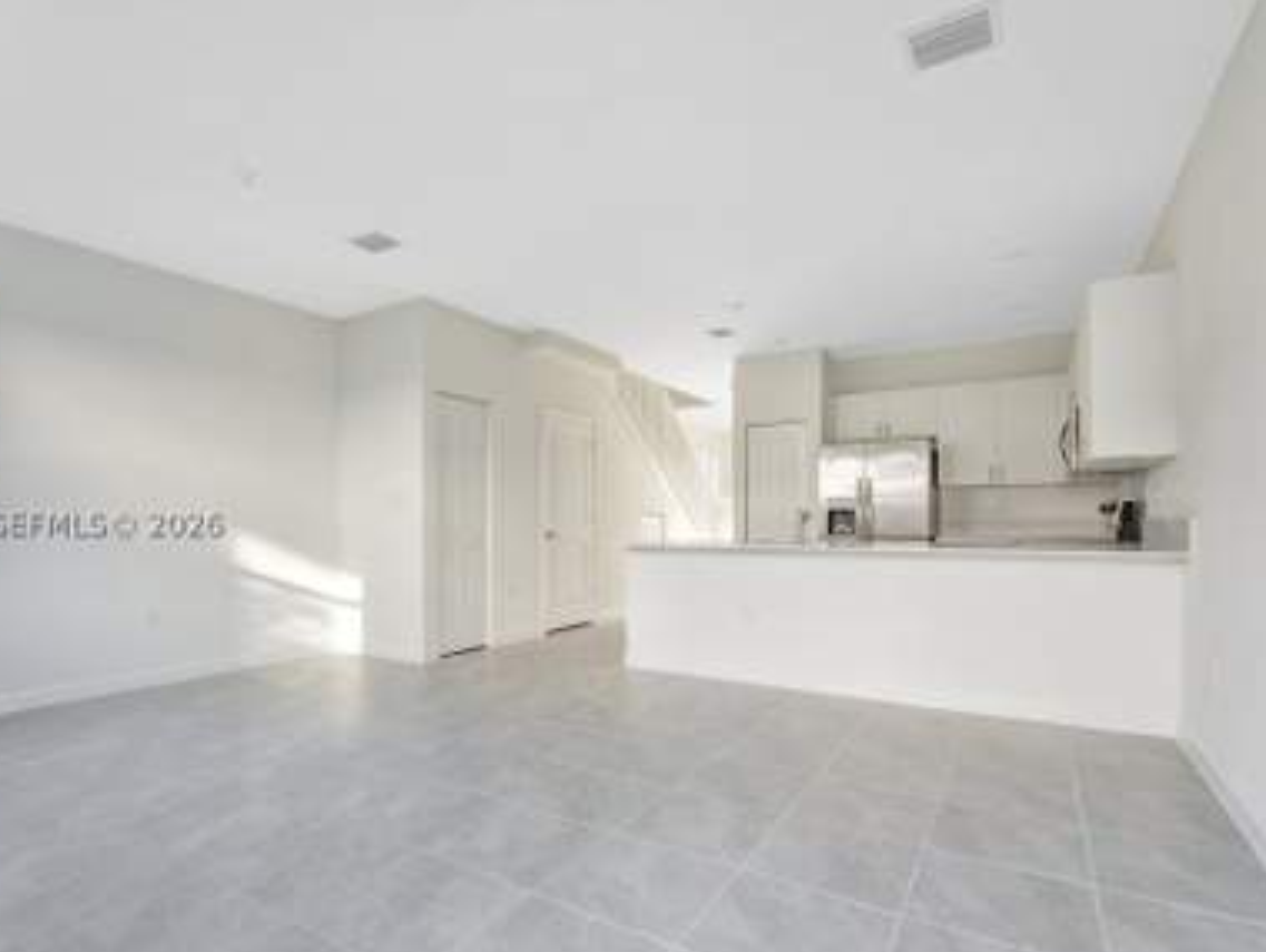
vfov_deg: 74.6
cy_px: 521
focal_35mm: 17
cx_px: 588
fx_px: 622
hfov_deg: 90.8
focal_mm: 14
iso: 100
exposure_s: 1/15
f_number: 8
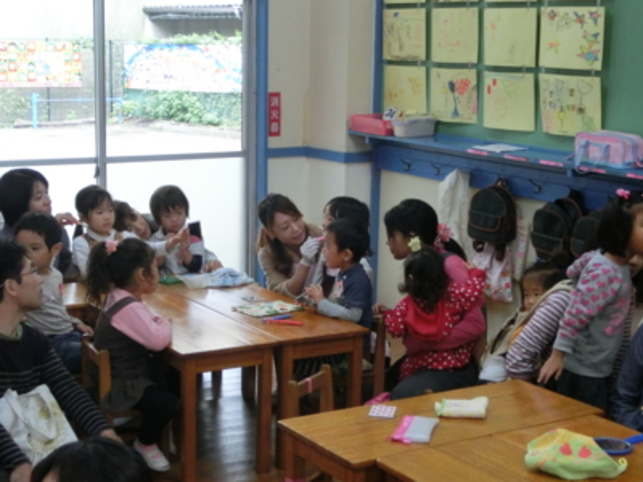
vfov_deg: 23.3
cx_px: 322
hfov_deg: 30.7
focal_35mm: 63
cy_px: 241
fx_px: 1170
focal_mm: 11.17
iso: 500
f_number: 4.6
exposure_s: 1/125
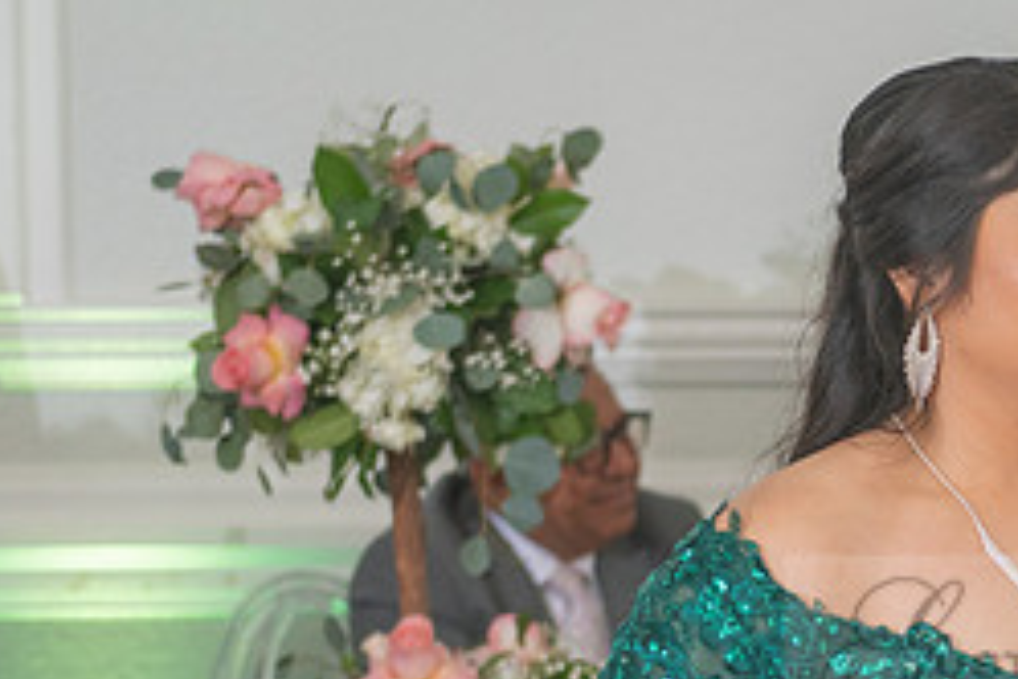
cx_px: 1058
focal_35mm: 225
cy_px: 837
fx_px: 6362
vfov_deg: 6.1
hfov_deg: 9.1
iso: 500
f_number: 3.5
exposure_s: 1/200
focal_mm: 70
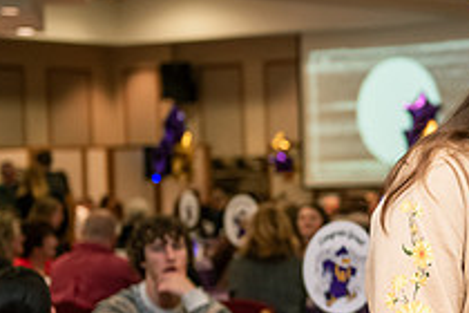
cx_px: 578
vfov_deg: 9.9
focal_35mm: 138
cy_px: 211
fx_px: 1798
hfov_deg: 14.4
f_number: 3.2
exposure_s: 1/160
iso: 1600
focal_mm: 50
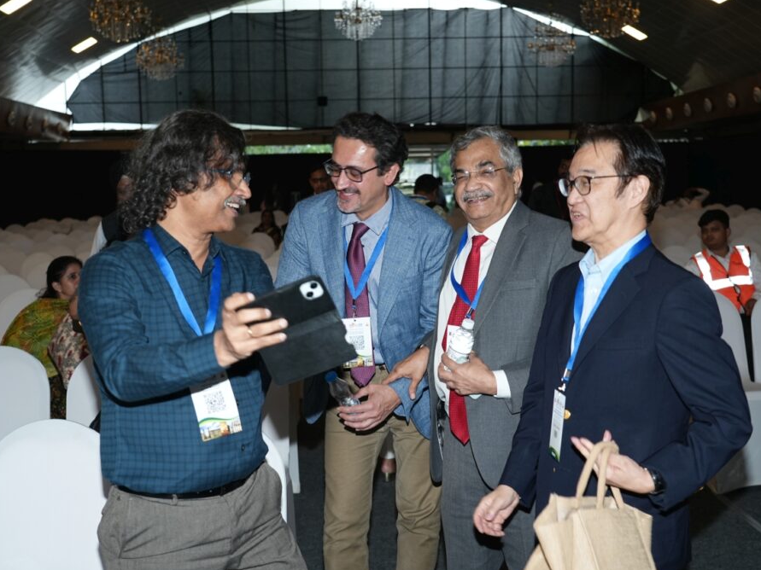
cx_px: 375
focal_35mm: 42
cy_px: 286
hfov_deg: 44.8
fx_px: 923
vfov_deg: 34.3
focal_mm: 38
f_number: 4.5
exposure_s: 1/125
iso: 800
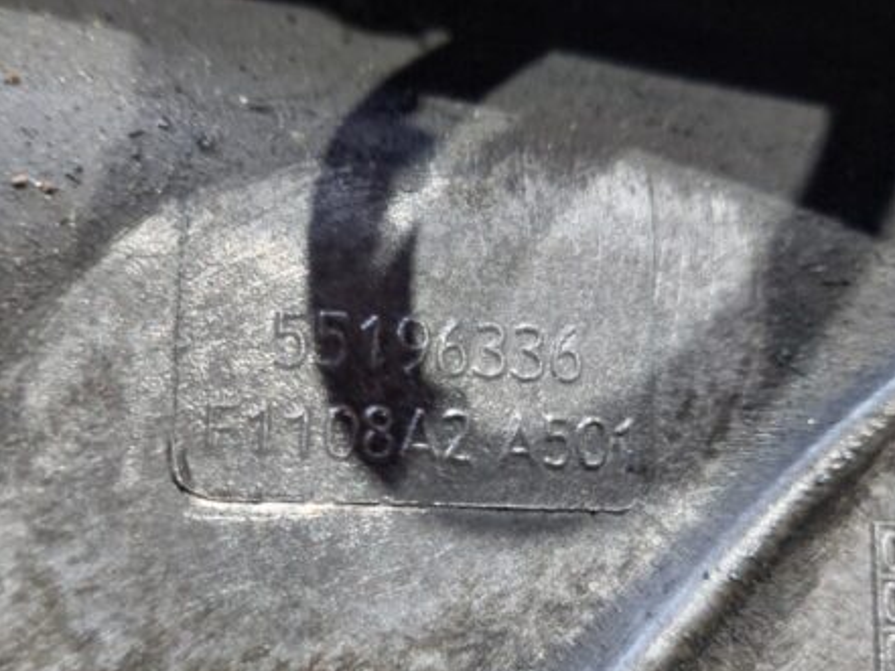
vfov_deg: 41.5
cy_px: 420
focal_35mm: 34
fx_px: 879
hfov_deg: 53.9
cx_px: 442
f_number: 1.8
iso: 500
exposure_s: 1/33
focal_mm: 5.23
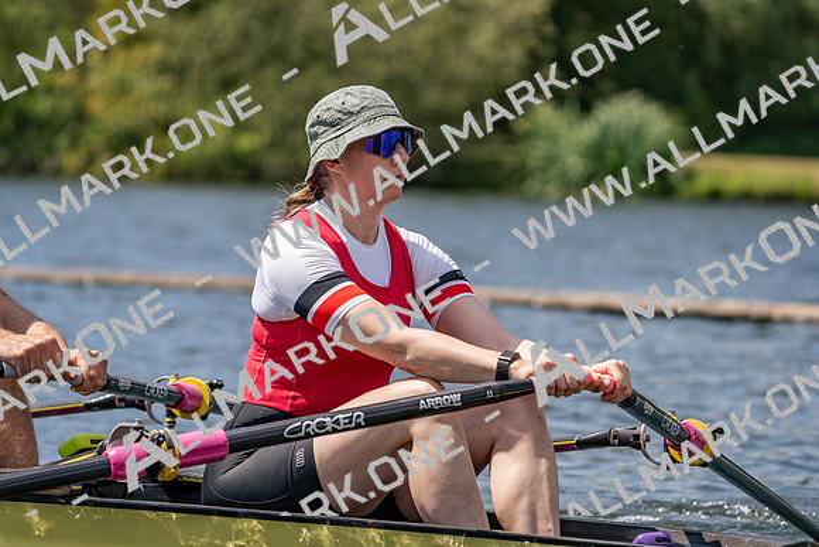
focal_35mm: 252
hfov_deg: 8.2
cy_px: 274
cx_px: 410
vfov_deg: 5.5
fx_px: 5734
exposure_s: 1/2000
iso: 250
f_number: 5.6
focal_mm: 252
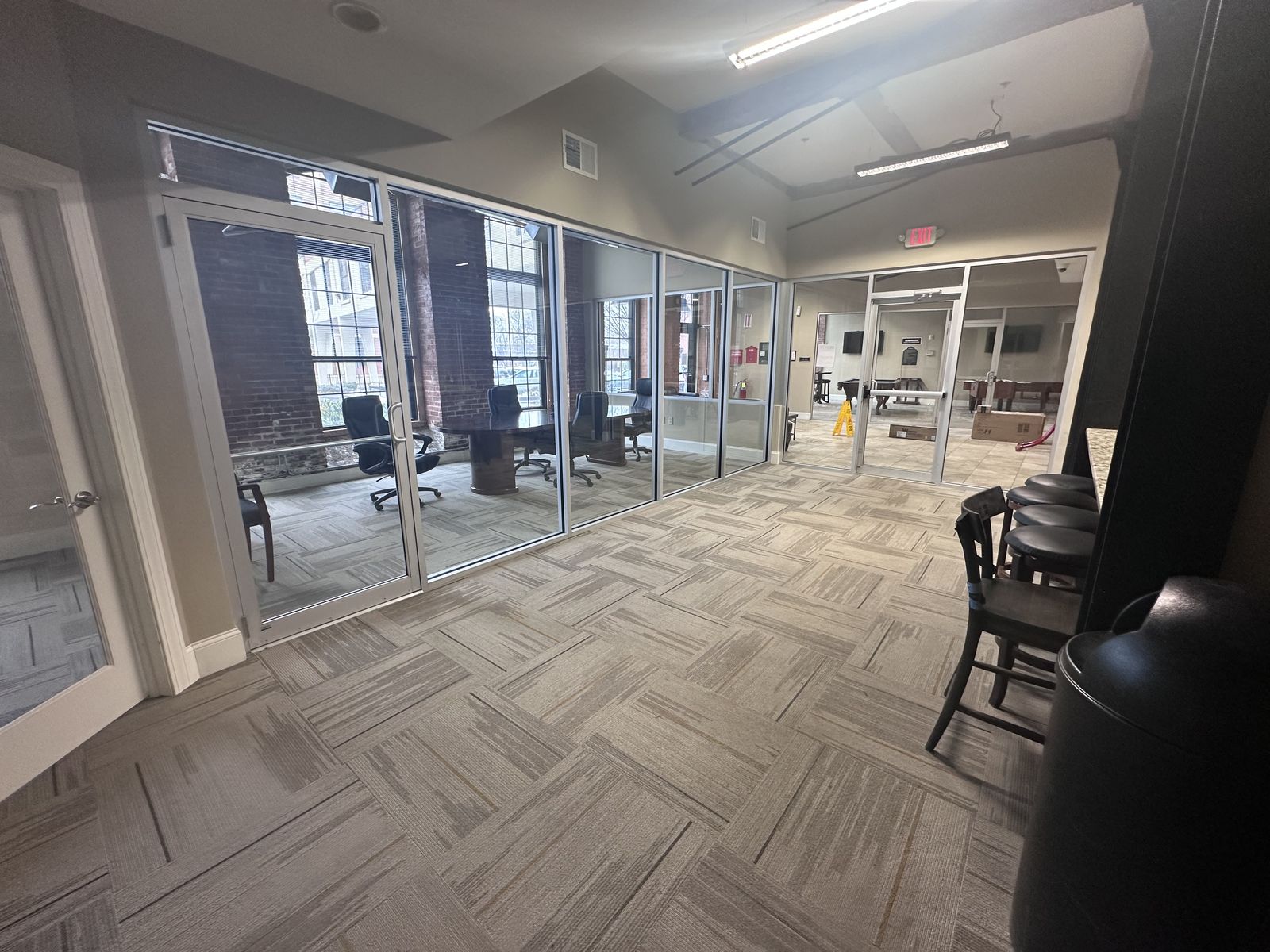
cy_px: 476
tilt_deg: -13.0
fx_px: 514
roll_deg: +0.0
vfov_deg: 85.7
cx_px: 635
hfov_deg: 102.1
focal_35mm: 14
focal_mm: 2.22
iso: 200
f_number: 2.2
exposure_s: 1/60
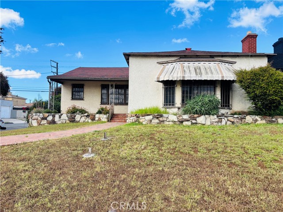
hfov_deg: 67.3
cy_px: 106
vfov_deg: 53.1
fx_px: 213
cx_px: 142
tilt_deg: +3.3
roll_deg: -1.7
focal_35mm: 26
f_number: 1.6
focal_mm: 5.96
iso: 50
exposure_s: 1/1812
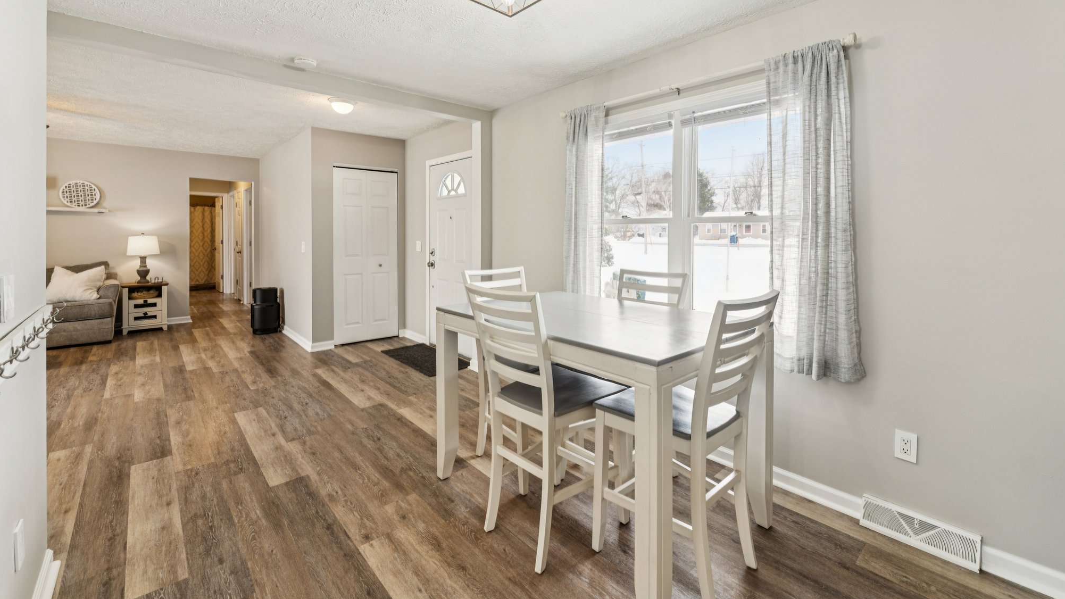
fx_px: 445
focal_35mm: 16
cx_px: 544
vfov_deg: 67.3
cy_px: 243
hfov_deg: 100.2
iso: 200
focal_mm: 14.7
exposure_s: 1/40
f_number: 5.6
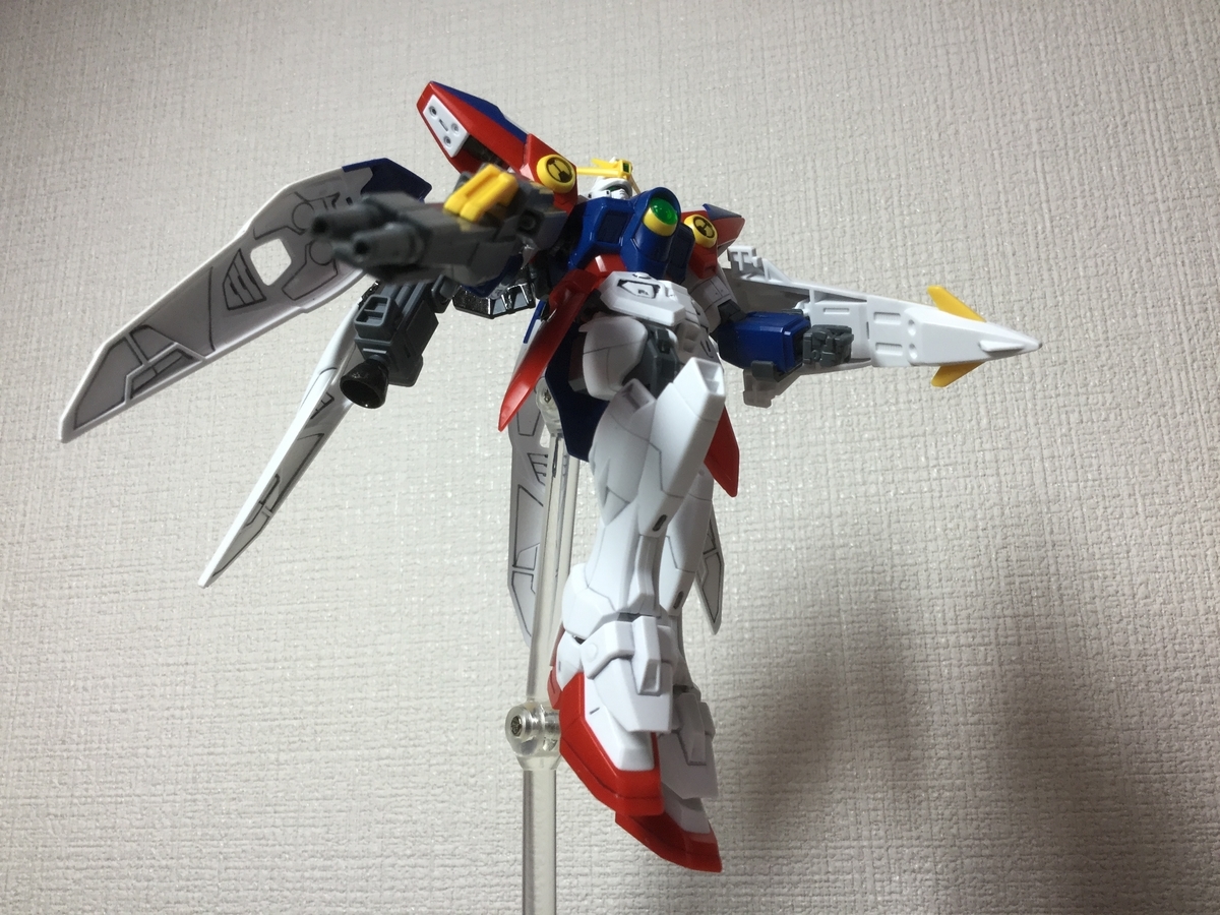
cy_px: 458
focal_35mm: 31
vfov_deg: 45.4
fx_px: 1093
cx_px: 610
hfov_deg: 58.4
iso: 25
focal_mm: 3.3
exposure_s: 1/40
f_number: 2.4
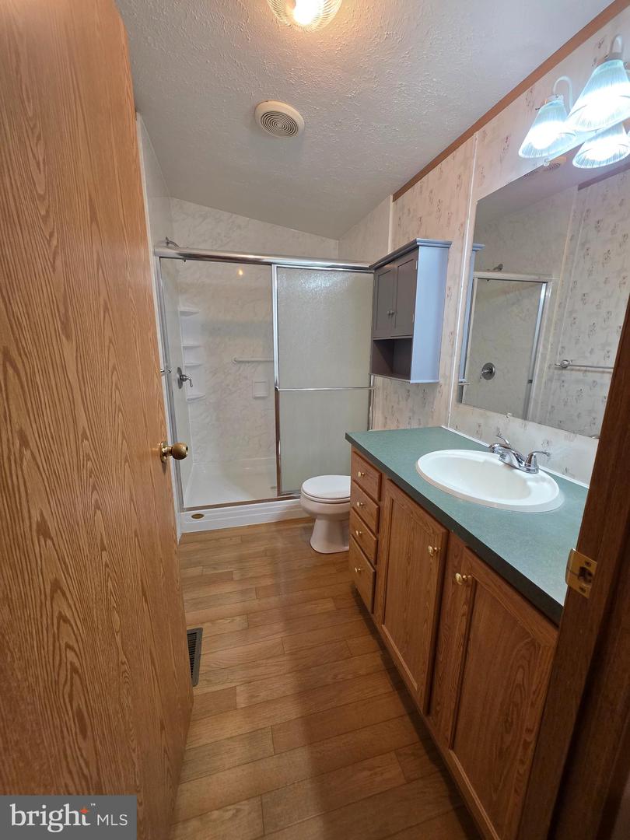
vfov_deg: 106.2
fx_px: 315
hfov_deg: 89.9
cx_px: 315
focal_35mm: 13
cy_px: 420
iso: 200
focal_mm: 2.2
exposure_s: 1/120
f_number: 1.9
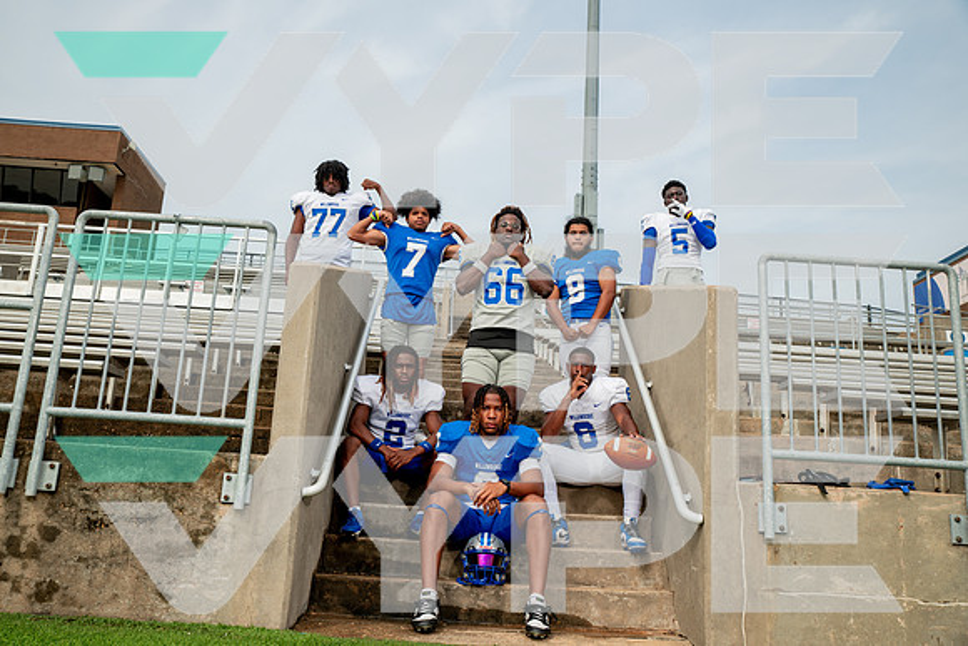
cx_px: 484
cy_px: 323
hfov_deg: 58.7
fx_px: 861
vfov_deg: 41.1
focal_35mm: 32
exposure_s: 1/320
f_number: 7.1
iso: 125
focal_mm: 32
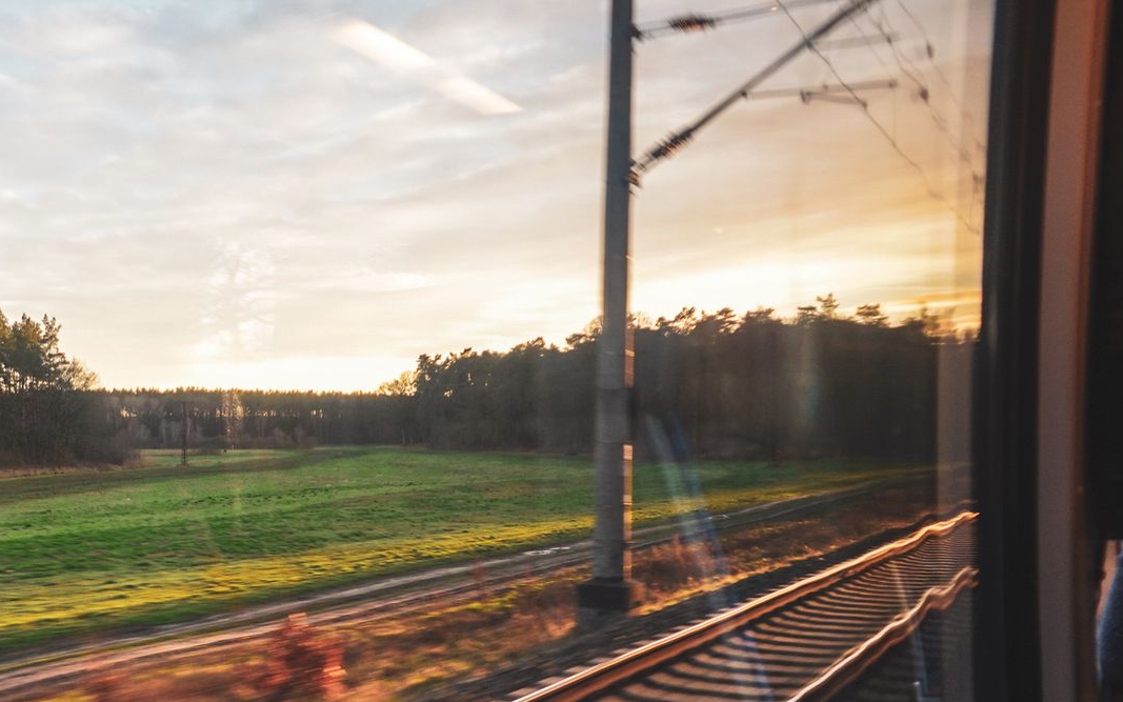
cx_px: 266
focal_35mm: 44
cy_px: 504
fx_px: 1347
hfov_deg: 43.6
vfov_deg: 28.9
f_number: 2.4
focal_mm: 8.8
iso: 100
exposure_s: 1/125
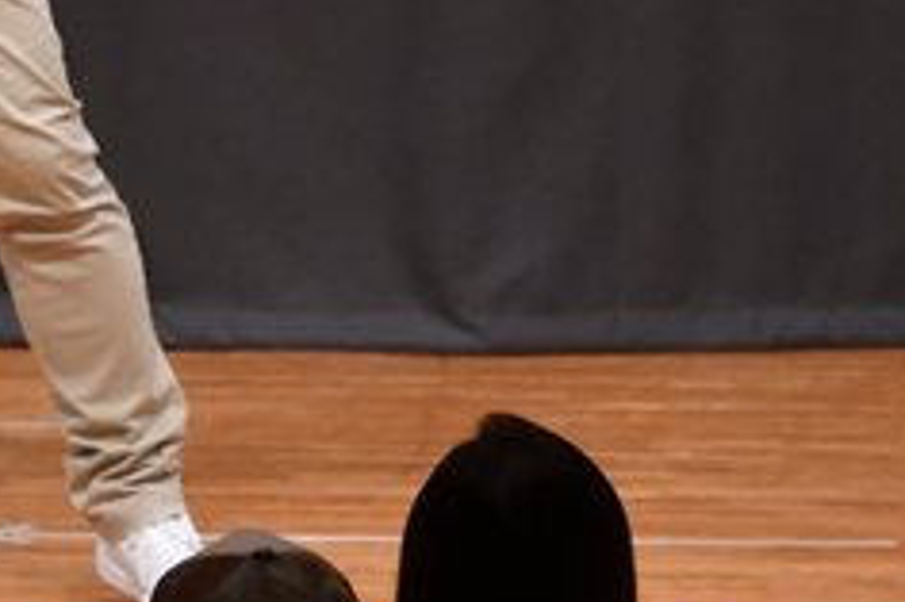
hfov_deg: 2.5
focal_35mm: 838
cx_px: -416
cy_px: -192
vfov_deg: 1.6
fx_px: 21051
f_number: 5.6
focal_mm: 170
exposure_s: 1/400
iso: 5600
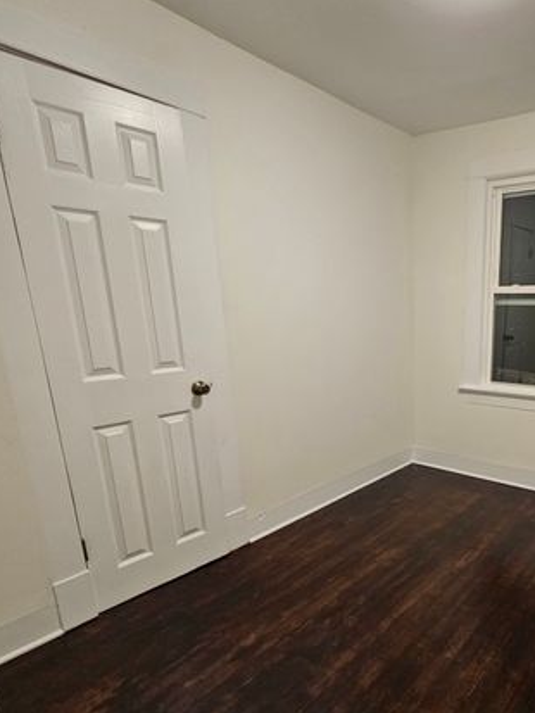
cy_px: 434
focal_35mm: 21
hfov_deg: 59.0
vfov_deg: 77.9
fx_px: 433
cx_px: 421
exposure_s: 1/60
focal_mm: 2.2
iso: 400
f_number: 2.2
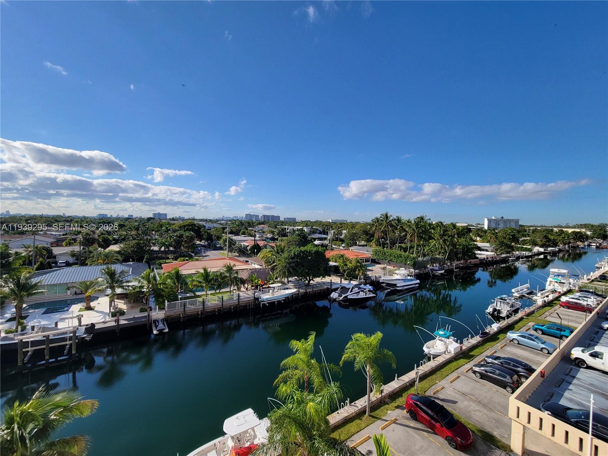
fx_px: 228
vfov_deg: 89.9
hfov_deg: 106.2
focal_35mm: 13
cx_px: 304
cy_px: 228
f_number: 2.2
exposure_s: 1/1839
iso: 50
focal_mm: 2.2
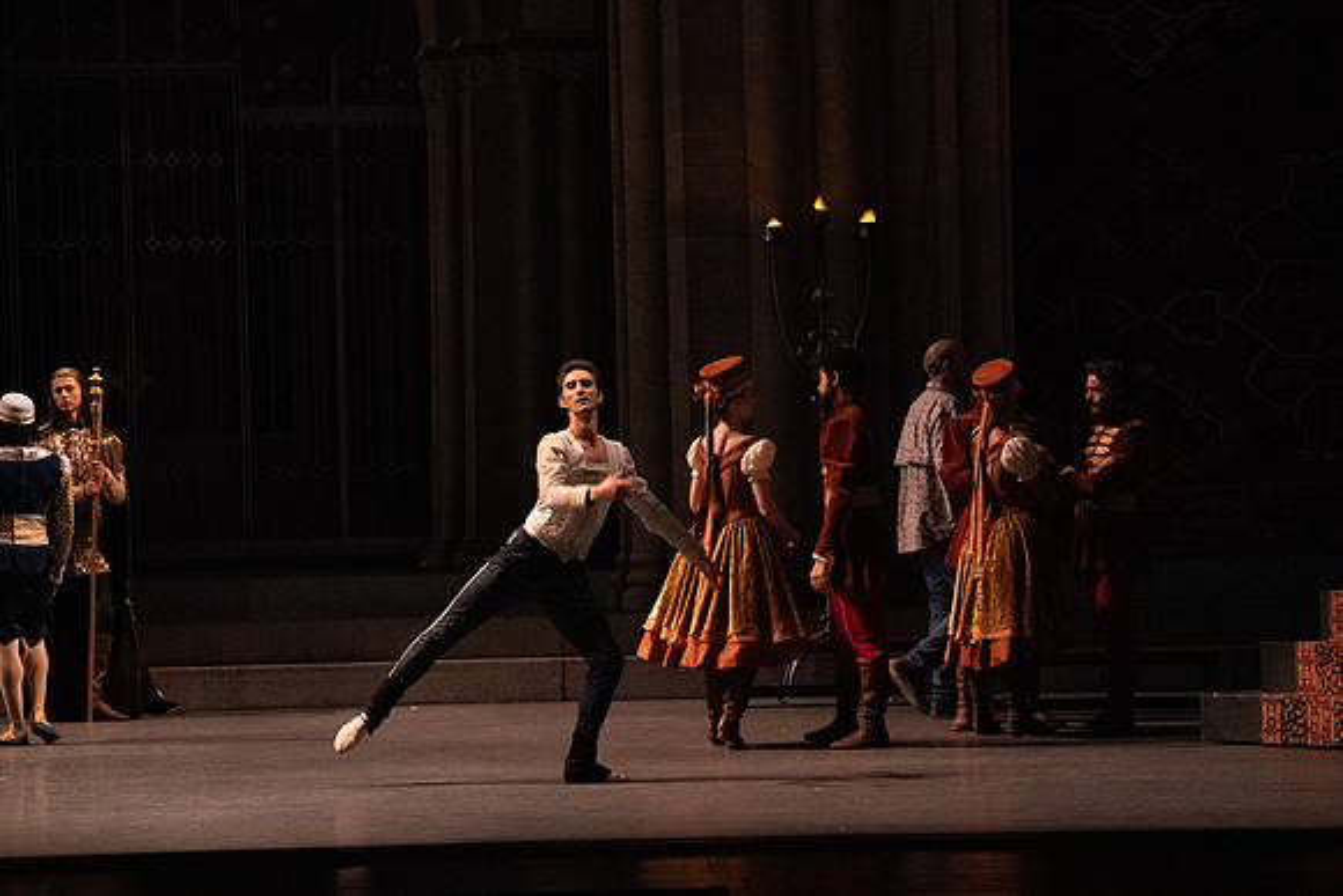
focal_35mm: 151
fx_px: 5634
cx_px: 672
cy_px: 448
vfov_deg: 9.1
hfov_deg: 13.6
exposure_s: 1/320
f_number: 6.3
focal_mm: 151
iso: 25600
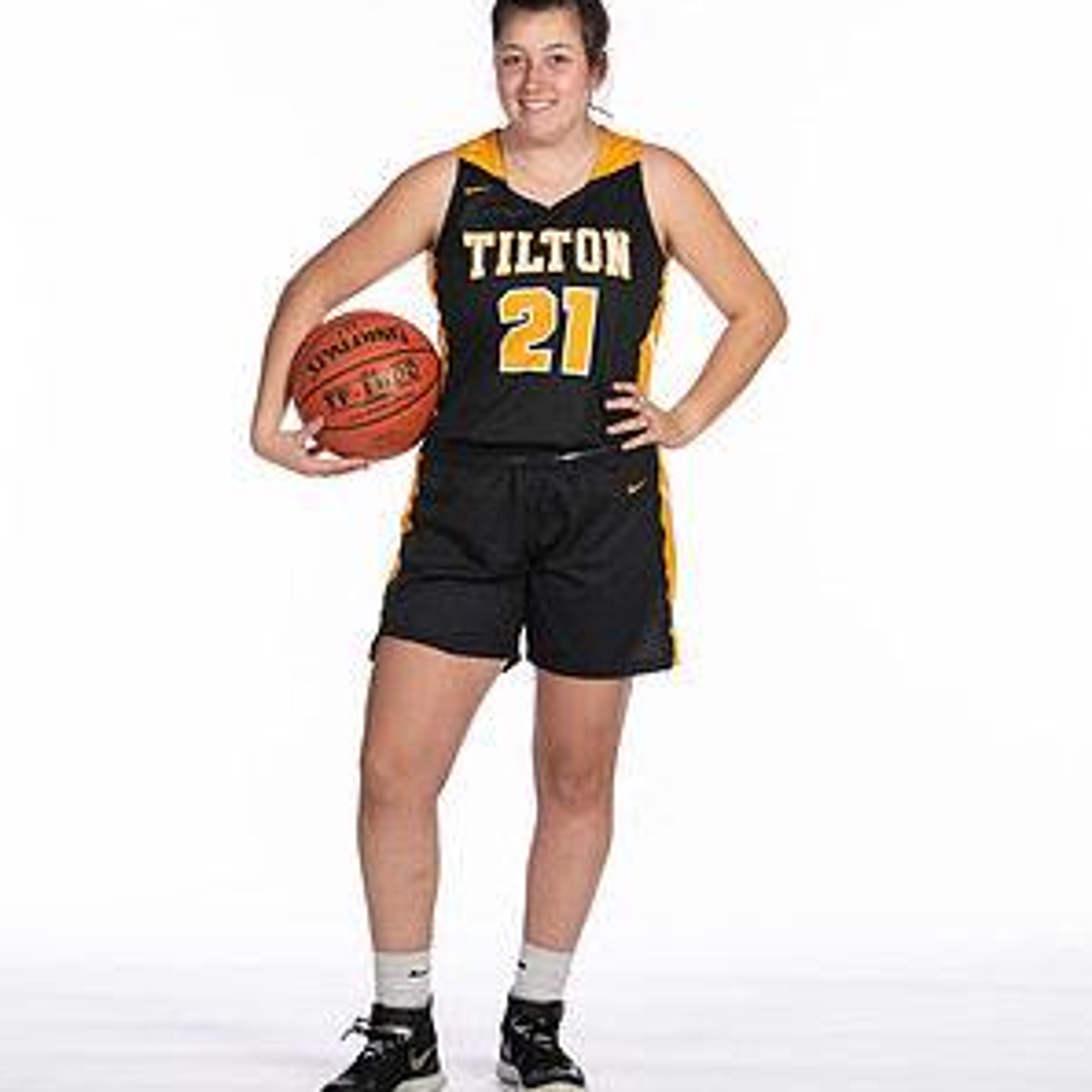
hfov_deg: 12.9
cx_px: 548
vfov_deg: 12.9
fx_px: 4818
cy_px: 397
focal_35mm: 135
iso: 100
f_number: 5.6
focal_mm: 70
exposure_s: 1/100
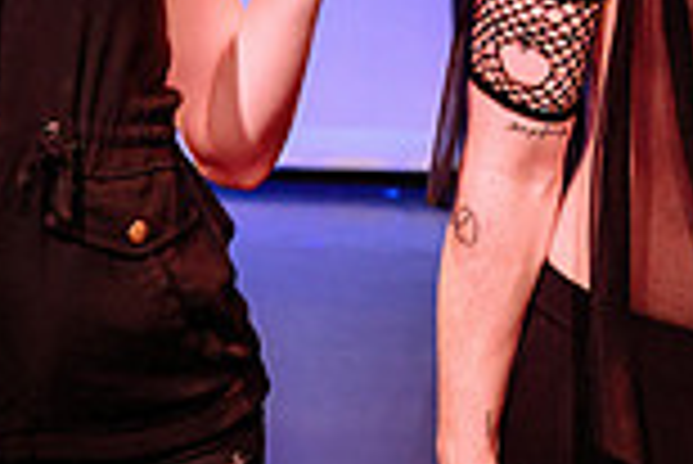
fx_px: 1830
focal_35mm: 95
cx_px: -32
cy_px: -43
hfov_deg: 20.6
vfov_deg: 14.1
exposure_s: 1/300
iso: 1250
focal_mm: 24
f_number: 2.8
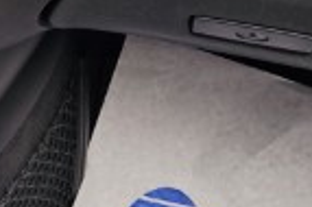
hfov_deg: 14.6
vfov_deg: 11.8
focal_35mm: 107
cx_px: -367
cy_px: -159
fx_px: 926
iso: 80
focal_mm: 6.3
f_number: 1.7
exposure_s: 1/180
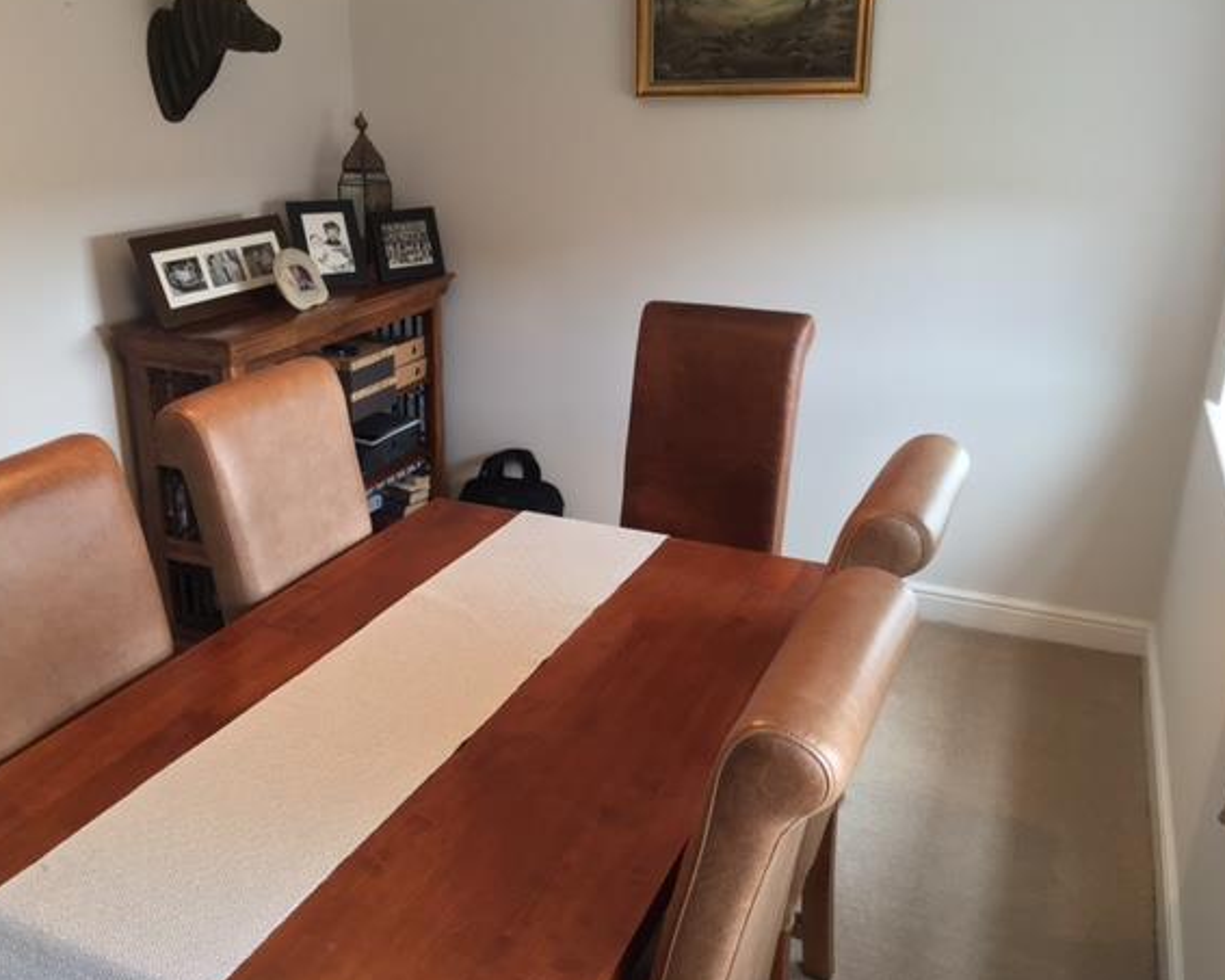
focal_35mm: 32
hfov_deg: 55.6
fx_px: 1160
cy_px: 489
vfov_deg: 45.8
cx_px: 563
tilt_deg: -20.0
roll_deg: -0.8
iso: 125
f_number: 2.2
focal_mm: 4.15
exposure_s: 1/33
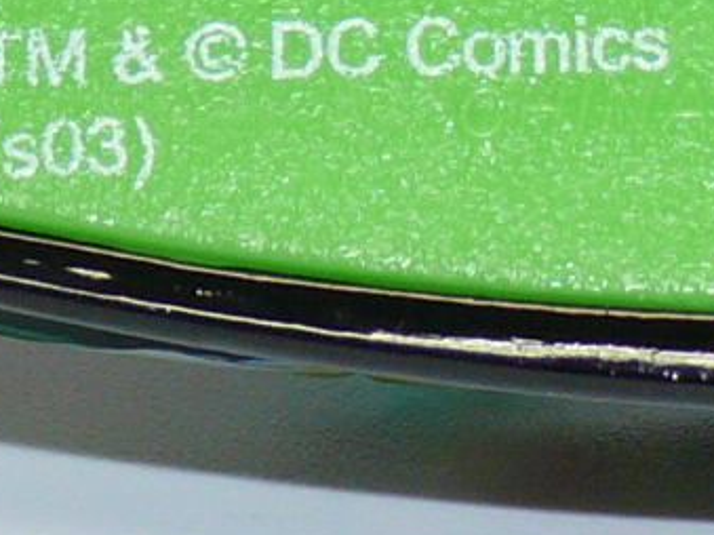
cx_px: 305
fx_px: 10021
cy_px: -299
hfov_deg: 4.1
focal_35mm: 486
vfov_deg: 3.0
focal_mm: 13.6
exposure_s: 1/30
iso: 100
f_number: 4
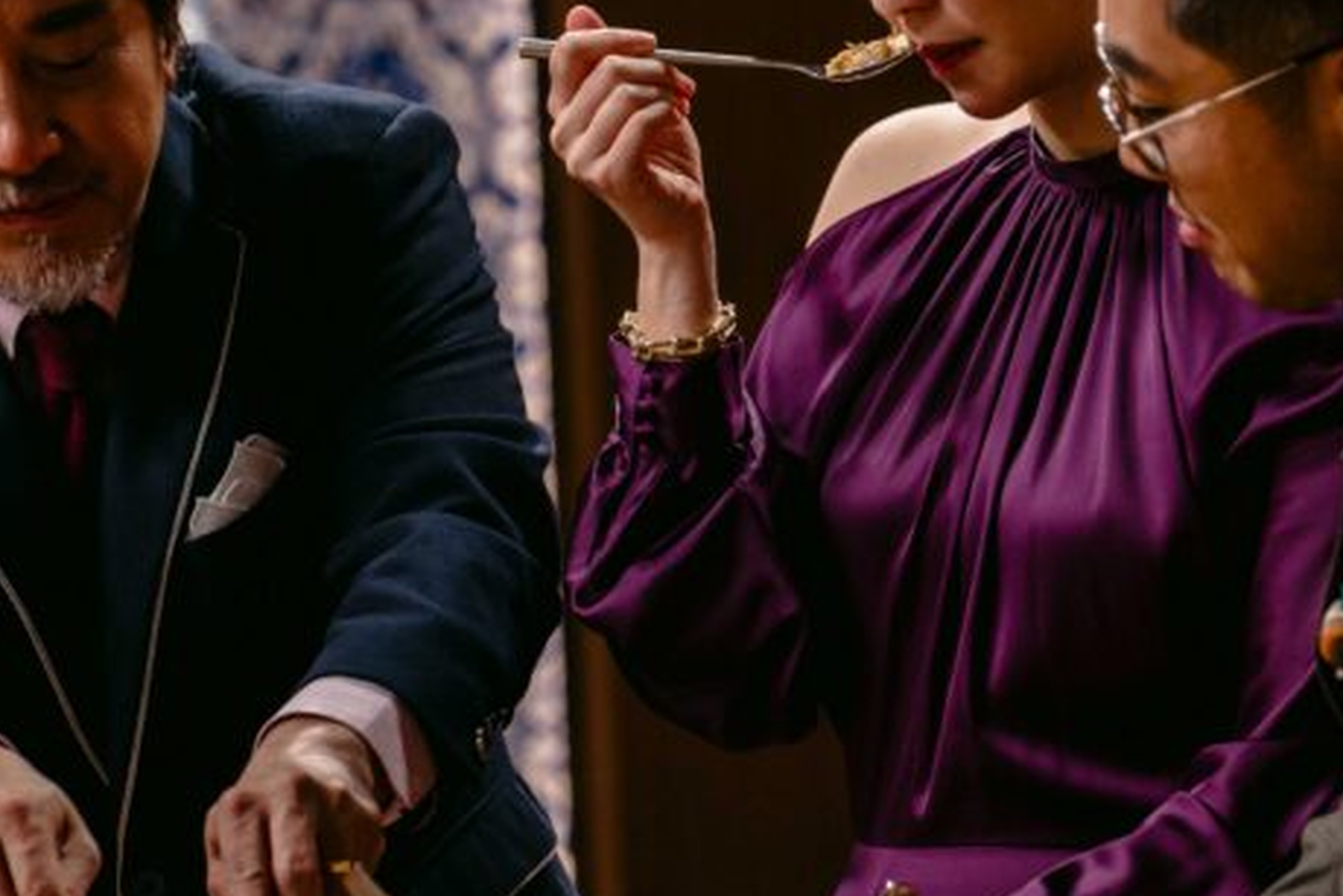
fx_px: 12463
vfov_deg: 4.1
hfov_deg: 6.2
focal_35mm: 334
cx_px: 888
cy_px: 317
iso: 1000
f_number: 4
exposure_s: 1/160
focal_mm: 150
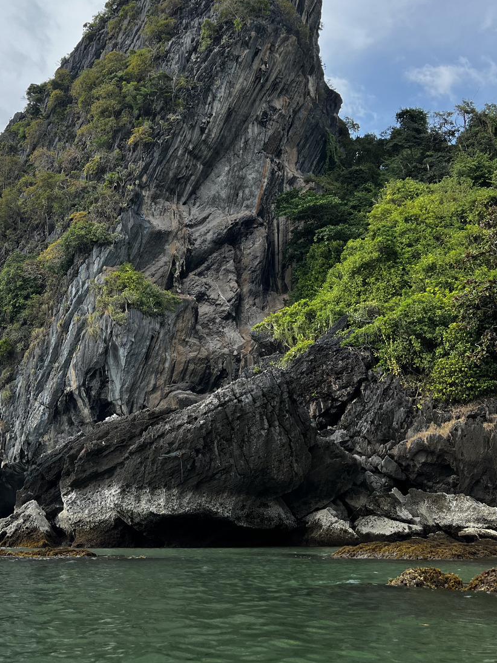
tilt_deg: +19.5
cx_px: 159
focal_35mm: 38
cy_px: 259
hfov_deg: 37.2
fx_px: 728
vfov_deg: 48.6
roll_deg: +0.2
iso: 50
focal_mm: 5.7
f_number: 1.5
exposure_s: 1/2994
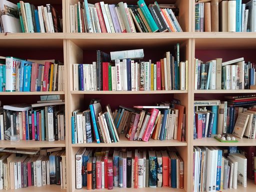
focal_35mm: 26
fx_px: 192
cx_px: 128
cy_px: 96
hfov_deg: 67.3
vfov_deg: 53.1
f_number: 1.7
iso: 200
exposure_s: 1/29
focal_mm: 4.2
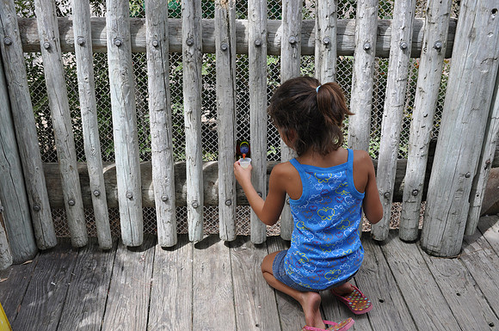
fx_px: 602
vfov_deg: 30.8
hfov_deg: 45.0
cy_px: 166
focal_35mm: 44
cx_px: 250
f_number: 7.1
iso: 200
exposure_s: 1/200
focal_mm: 29
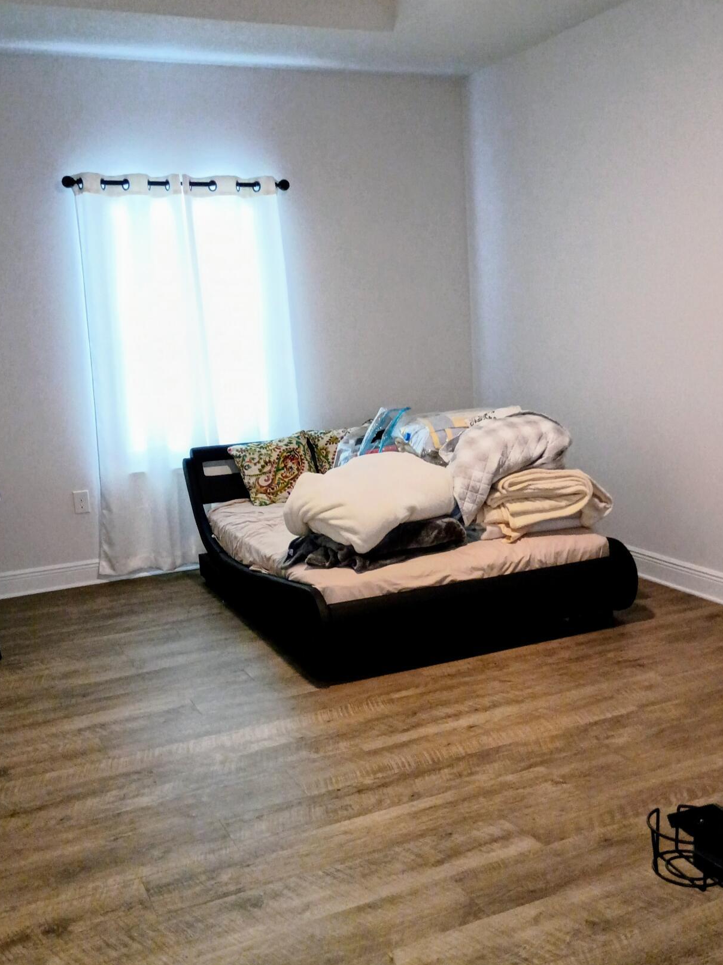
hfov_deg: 39.6
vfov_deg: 51.3
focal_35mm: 36
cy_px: 498
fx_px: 1003
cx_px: 415
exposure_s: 1/30
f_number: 1.8
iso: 778
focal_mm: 4.27
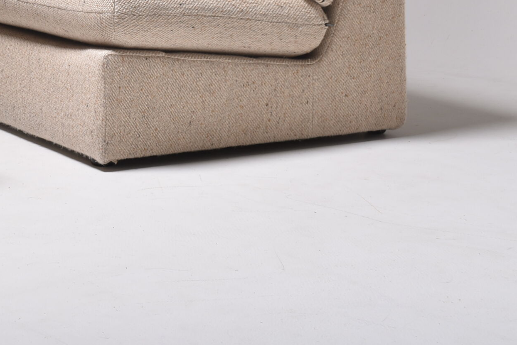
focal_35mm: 90
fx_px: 1296
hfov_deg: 21.9
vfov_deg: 14.9
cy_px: -3
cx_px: 22
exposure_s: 1/200
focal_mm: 25
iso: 100
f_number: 11
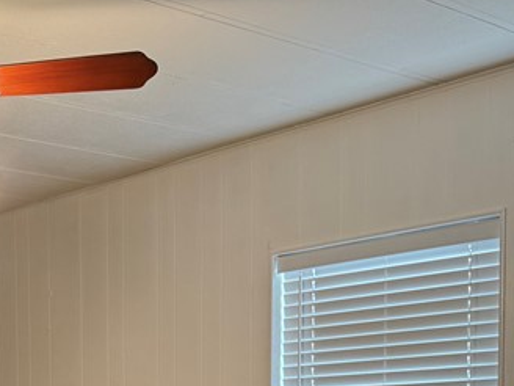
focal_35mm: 75
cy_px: 526
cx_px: -6
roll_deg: +0.6
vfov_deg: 18.1
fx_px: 1114
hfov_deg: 24.7
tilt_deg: -2.9
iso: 200
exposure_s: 1/60
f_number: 1.78
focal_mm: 6.76
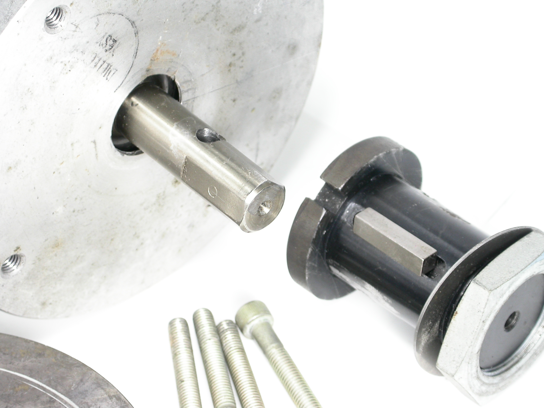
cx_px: 272
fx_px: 2420
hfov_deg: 12.8
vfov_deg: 9.6
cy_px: 204
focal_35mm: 154
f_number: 5.1
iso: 100
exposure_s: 1/15
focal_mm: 32
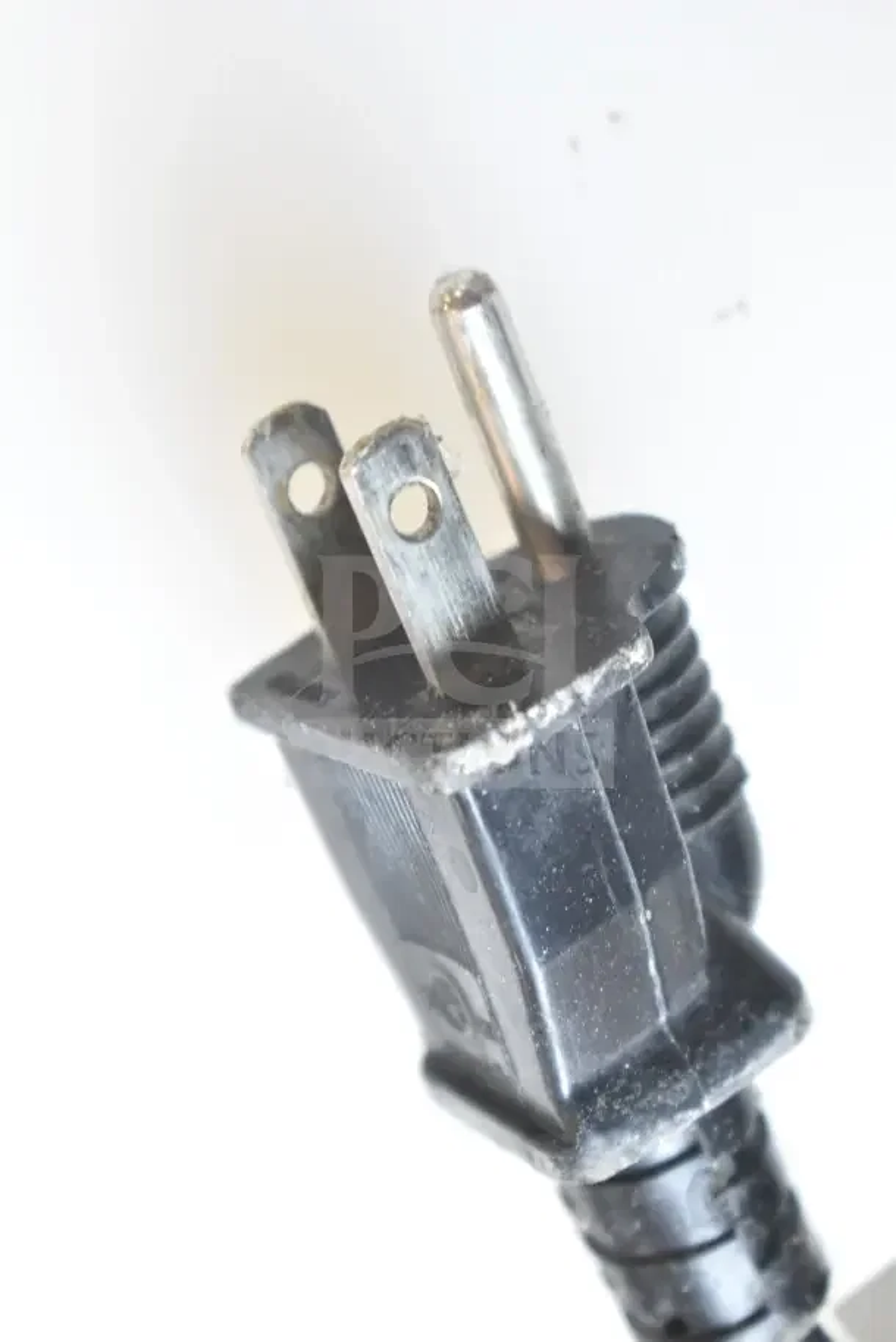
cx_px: 448
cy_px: 671
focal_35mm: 82
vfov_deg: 24.6
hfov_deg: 16.6
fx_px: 3077
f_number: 5.6
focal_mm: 55
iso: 1100
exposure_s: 1/100
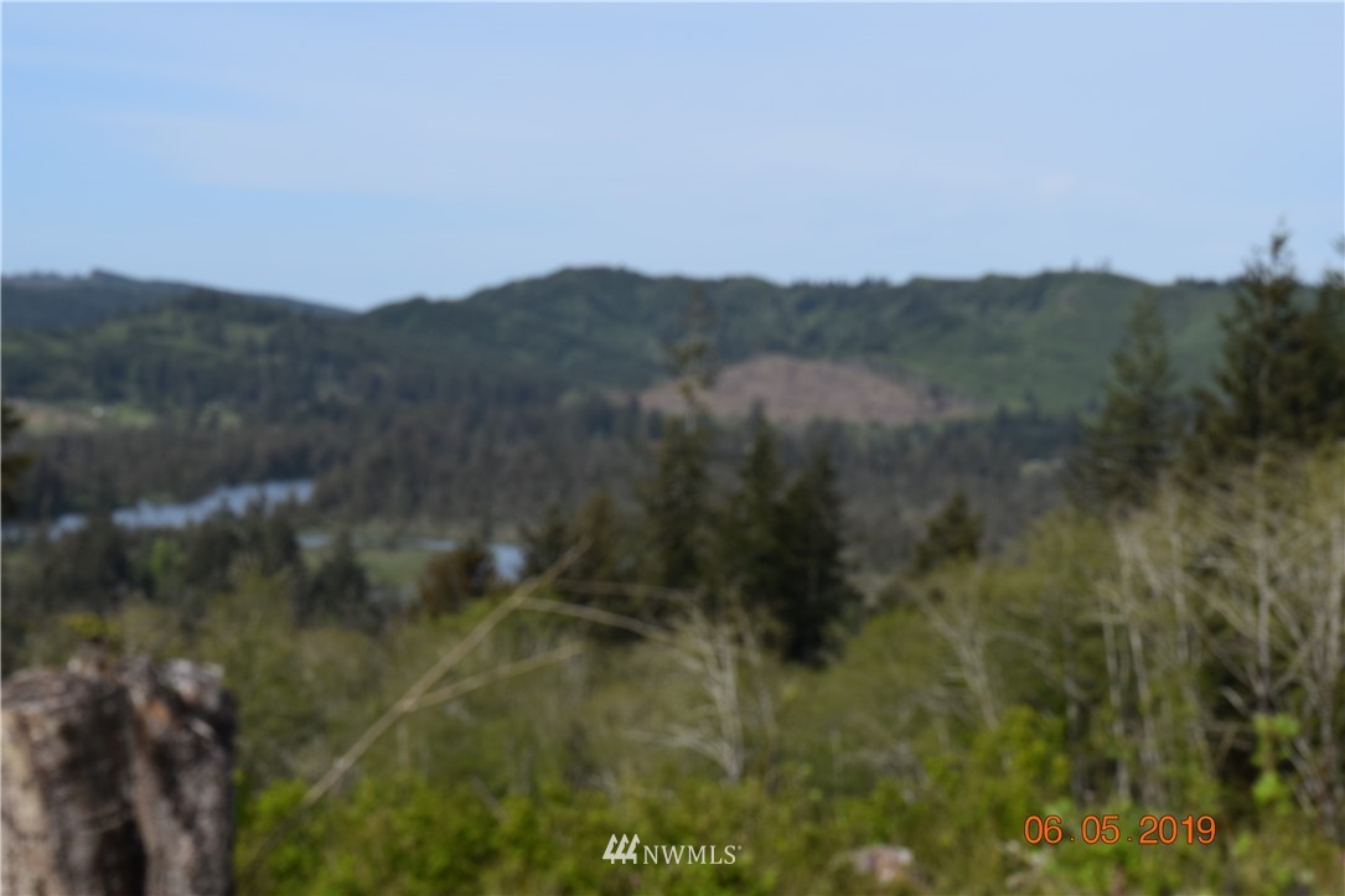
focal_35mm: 82
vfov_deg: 16.5
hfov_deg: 24.6
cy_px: 448
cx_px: 672
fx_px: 3082
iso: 100
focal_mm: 55
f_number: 10
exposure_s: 1/200
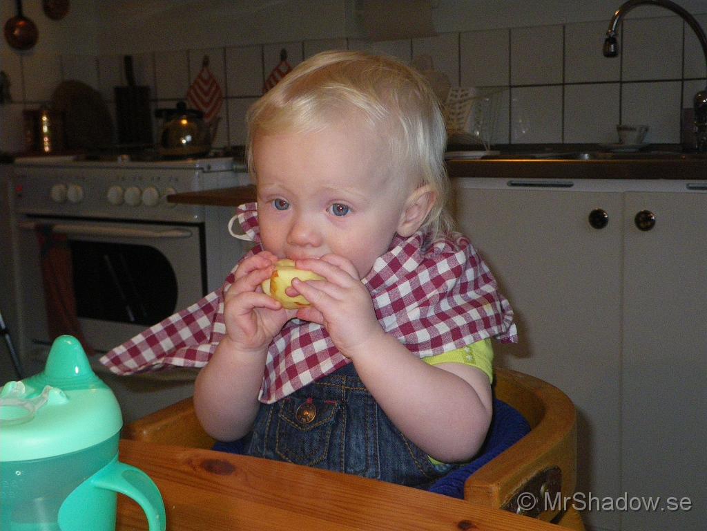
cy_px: 266
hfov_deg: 37.5
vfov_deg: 28.6
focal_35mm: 51
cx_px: 354
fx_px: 1042
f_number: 4.4
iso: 400
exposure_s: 1/60
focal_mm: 9.1
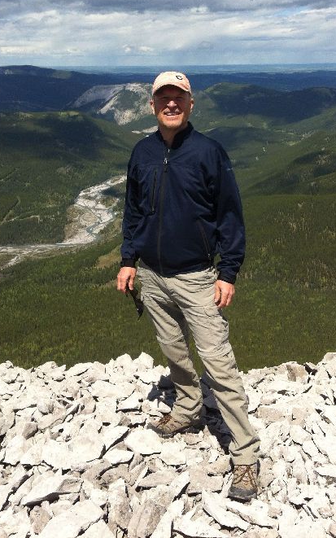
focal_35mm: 45
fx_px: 659
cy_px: 214
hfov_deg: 28.6
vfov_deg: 44.1
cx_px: 167
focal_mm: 3.85
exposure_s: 1/1774
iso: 80
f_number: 2.8
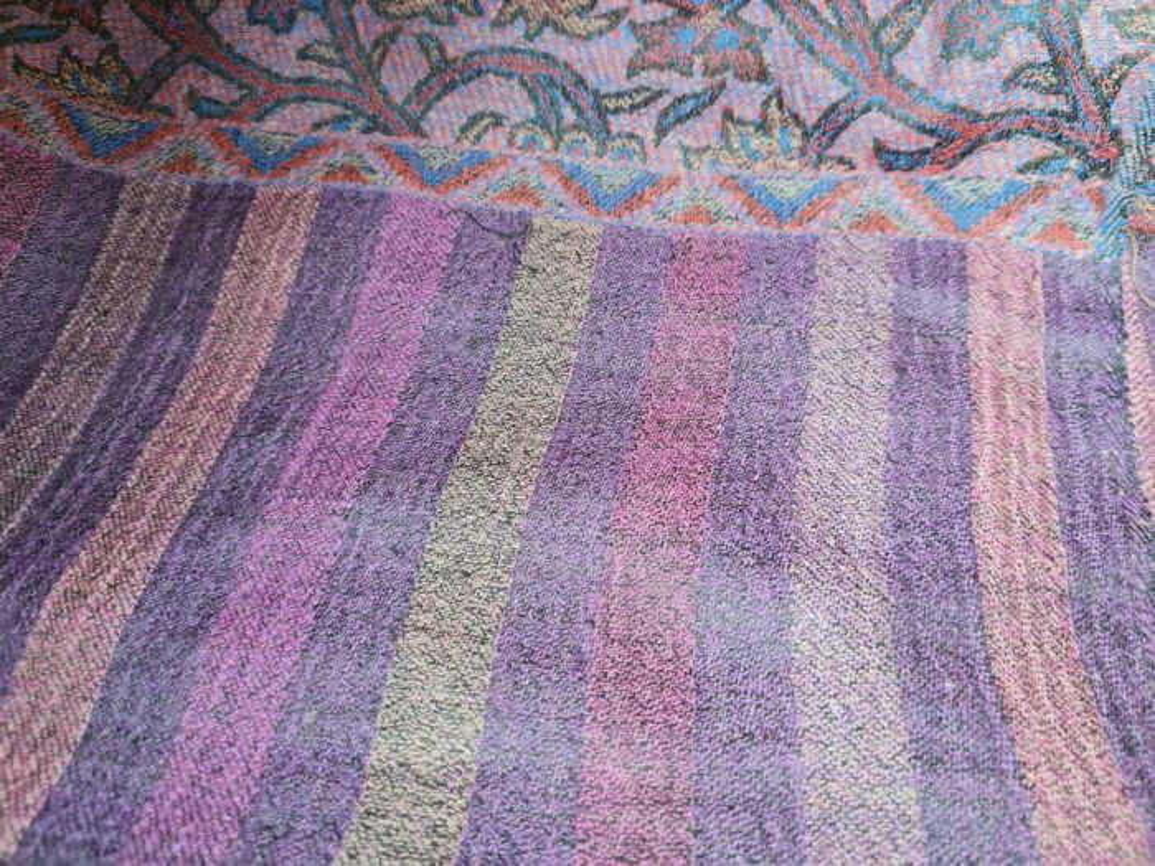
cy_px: 433
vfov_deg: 53.1
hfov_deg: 67.3
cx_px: 578
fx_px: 868
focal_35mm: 26
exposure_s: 1/40
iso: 320
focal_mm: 5.4
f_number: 1.8
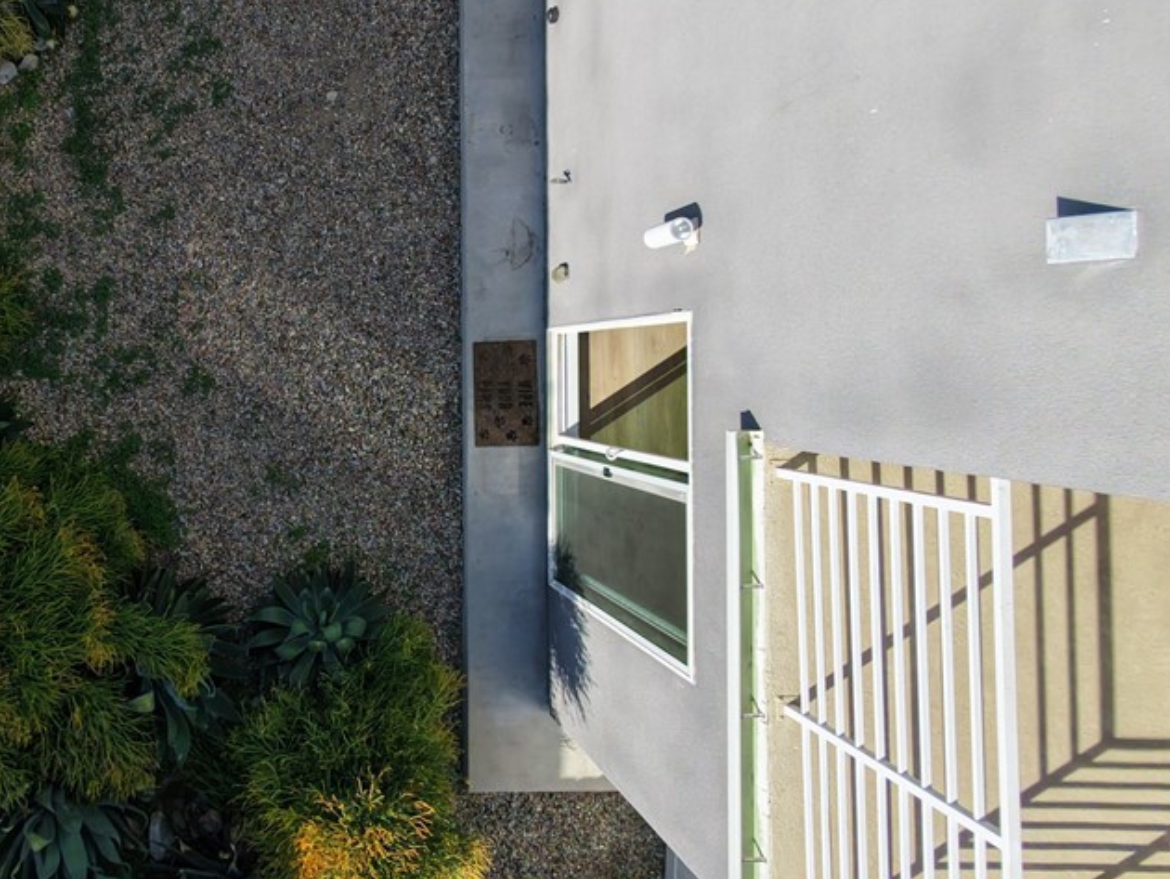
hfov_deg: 61.6
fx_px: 879
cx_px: 230
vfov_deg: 52.8
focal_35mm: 26
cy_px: 362
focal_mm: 3.05
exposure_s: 1/640
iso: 100
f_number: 2.2
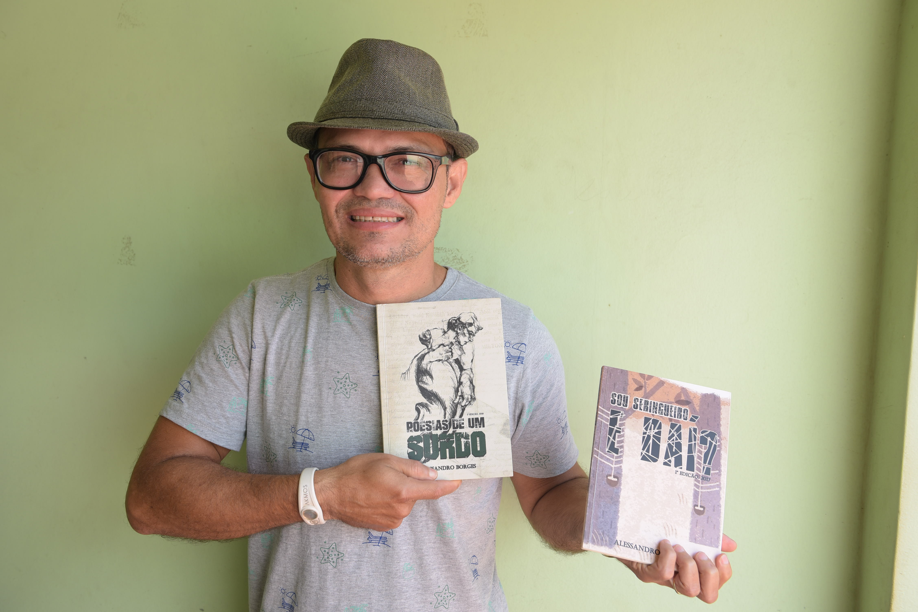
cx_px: 459
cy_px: 306
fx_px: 918
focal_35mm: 36
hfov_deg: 53.1
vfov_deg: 36.9
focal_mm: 36
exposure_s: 1/200
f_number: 5.6
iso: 320
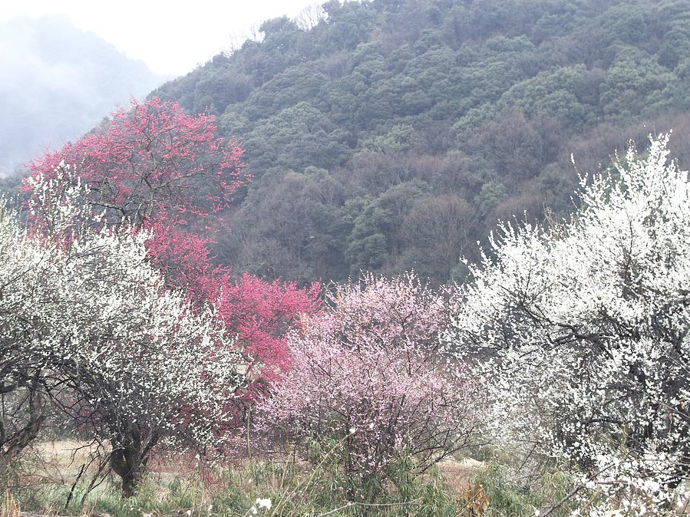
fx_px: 1594
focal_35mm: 80
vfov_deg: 18.4
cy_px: 260
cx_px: 315
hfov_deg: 24.4
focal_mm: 43
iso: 200
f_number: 8
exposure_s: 1/13
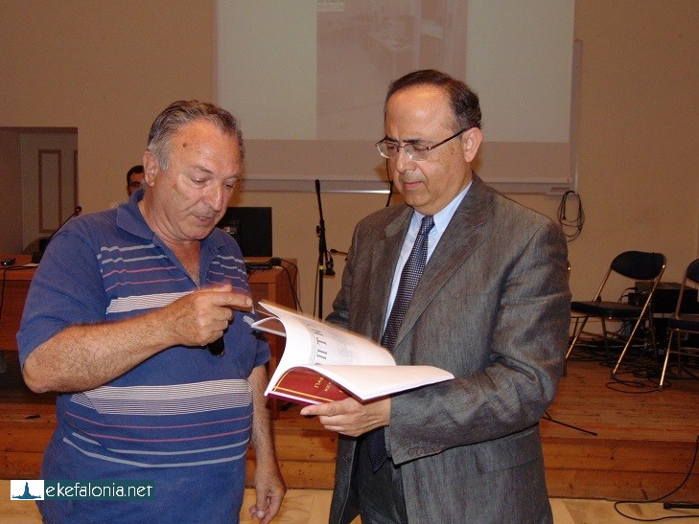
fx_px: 727
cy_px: 260
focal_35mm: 36
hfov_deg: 51.3
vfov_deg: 39.7
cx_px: 341
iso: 200
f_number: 3.2
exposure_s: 1/50
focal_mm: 6.3
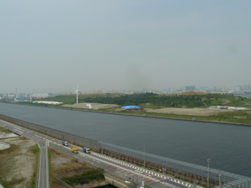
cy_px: 94
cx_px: 126
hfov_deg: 51.4
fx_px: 261
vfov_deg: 39.7
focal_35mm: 36
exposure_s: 1/500
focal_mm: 6
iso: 100
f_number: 7.1
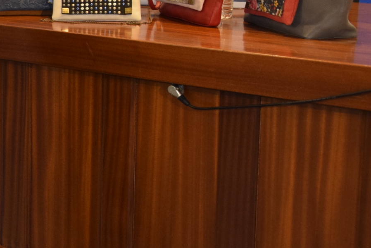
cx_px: -238
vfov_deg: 11.4
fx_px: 1237
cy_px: 43
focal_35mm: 120
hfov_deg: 15.3
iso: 800
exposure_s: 1/80
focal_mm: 24
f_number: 4.5
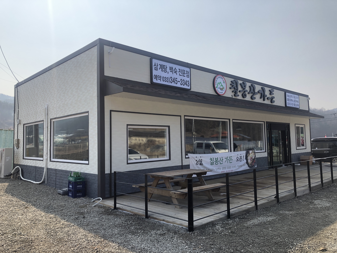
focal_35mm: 28
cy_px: 126
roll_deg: +1.6
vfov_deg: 49.7
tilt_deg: +3.8
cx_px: 168
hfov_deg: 63.4
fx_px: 273
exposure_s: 1/1143
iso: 20
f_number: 1.8
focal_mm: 3.99
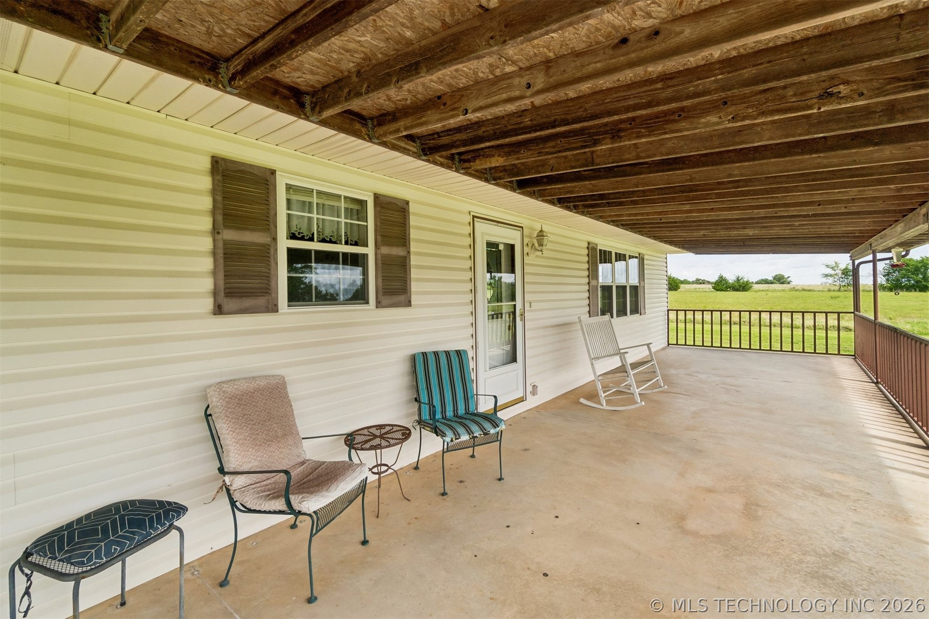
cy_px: 310
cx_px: 464
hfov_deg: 100.4
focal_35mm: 15
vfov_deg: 77.3
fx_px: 387
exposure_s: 1/160
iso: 100
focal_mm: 10
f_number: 9
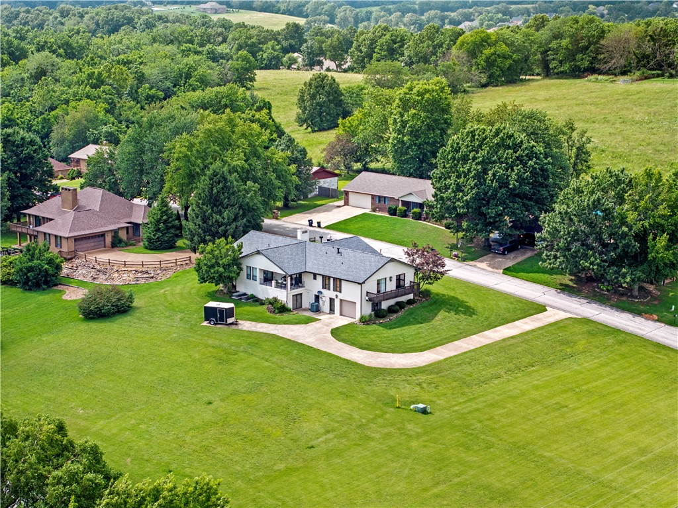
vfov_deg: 21.0
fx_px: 1370
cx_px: 339
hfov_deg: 27.8
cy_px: 254
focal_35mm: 70
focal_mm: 19.35
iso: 100
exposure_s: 1/800
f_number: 2.8
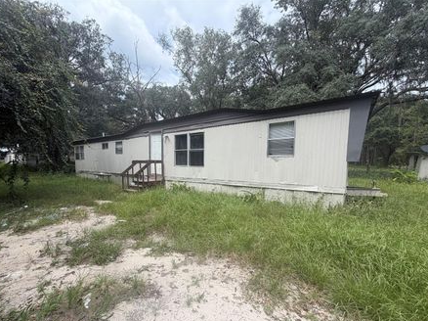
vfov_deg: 77.7
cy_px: 181
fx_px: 198
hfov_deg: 94.4
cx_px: 202
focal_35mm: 16
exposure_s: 1/760
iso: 40
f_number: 2.2
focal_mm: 2.22
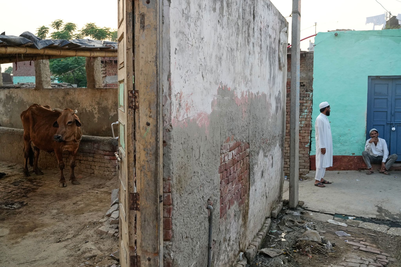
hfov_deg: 54.4
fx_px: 390
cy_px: 134
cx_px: 200
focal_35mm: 35
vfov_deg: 37.9
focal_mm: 35
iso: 640
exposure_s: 1/200
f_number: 6.3
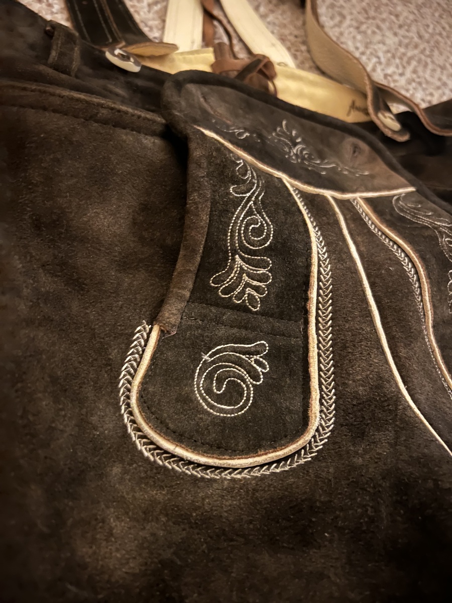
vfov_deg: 67.3
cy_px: 302
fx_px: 453
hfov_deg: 53.1
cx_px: 226
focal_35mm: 26
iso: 1000
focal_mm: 5.7
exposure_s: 1/5
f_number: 1.5
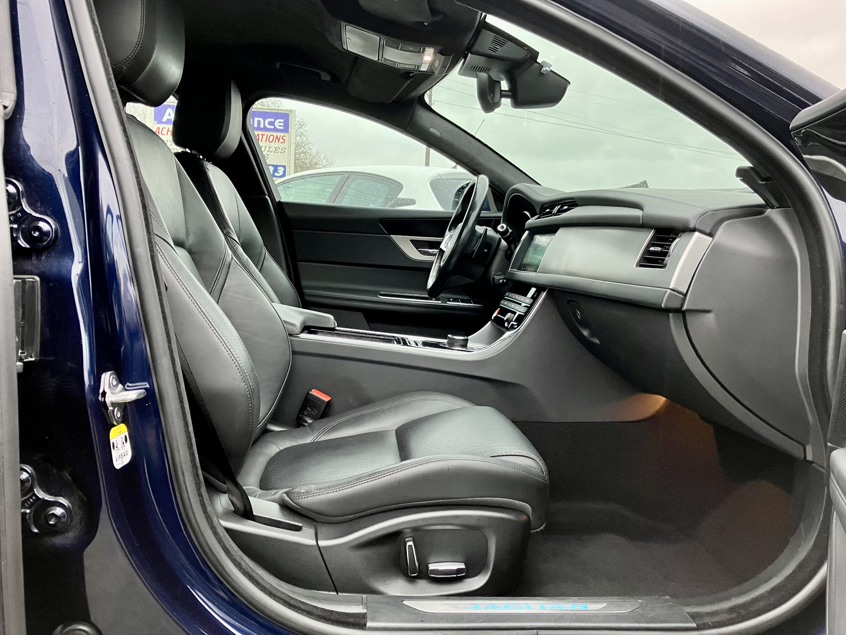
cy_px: 318
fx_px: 684
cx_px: 423
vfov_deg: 49.7
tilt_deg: -4.9
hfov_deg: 63.4
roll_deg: -3.4
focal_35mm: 28
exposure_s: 1/60
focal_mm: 3.99
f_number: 1.8
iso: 250
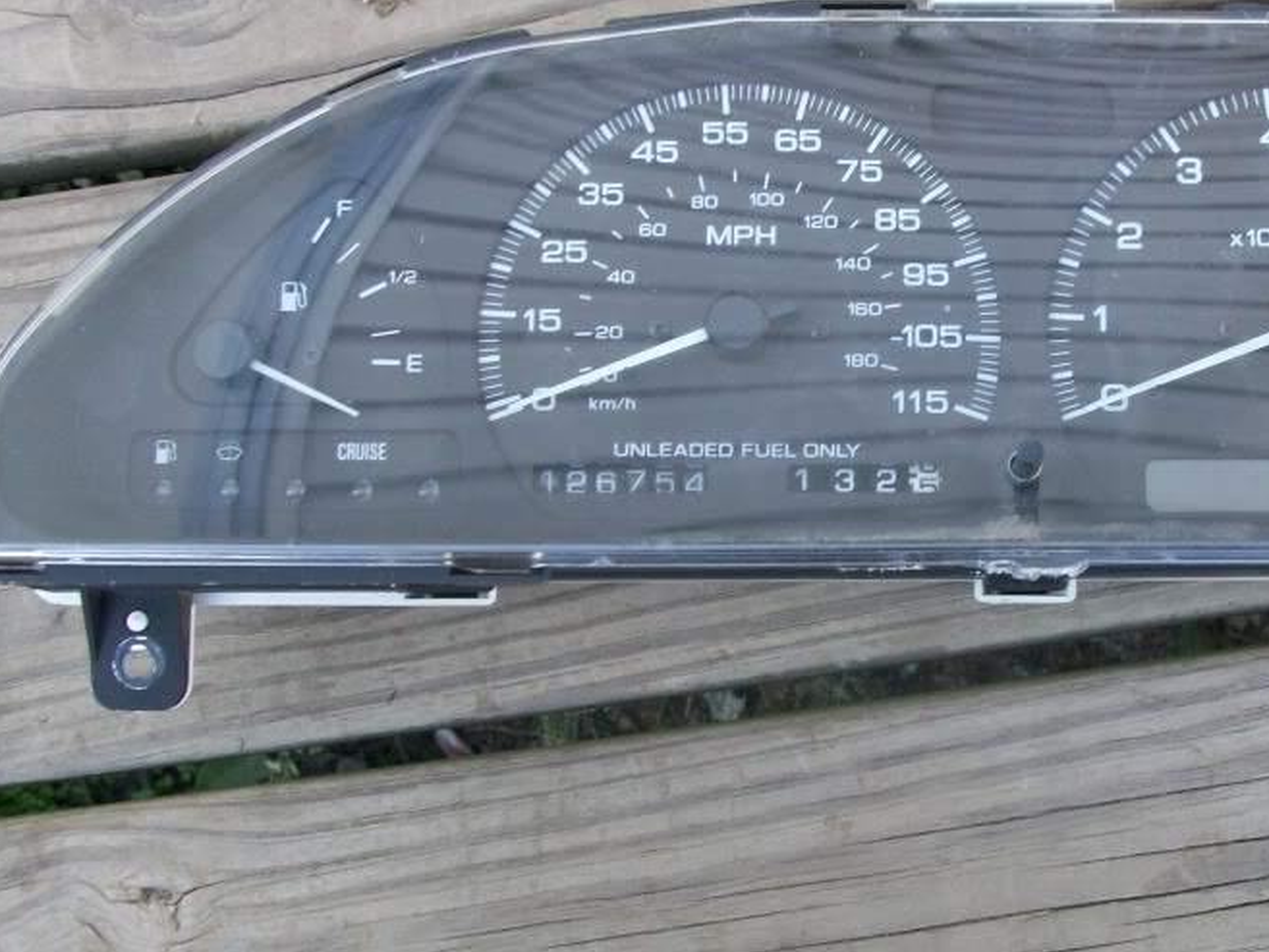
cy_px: 336
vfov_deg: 27.4
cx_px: 981
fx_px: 1943
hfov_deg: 35.2
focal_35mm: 53
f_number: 2.8
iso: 73
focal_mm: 5.7
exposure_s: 1/60
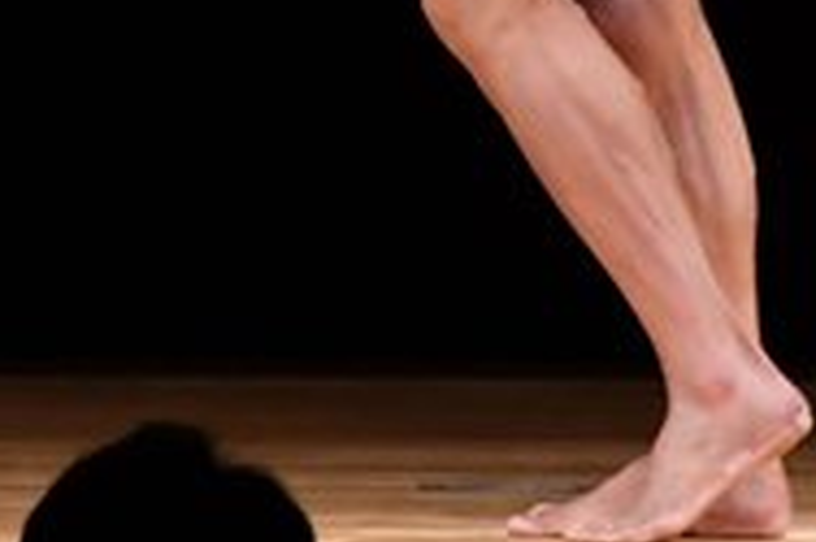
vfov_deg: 1.4
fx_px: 22465
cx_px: 558
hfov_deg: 2.1
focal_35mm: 992
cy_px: -438
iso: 3200
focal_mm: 160
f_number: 5.6
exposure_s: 1/400
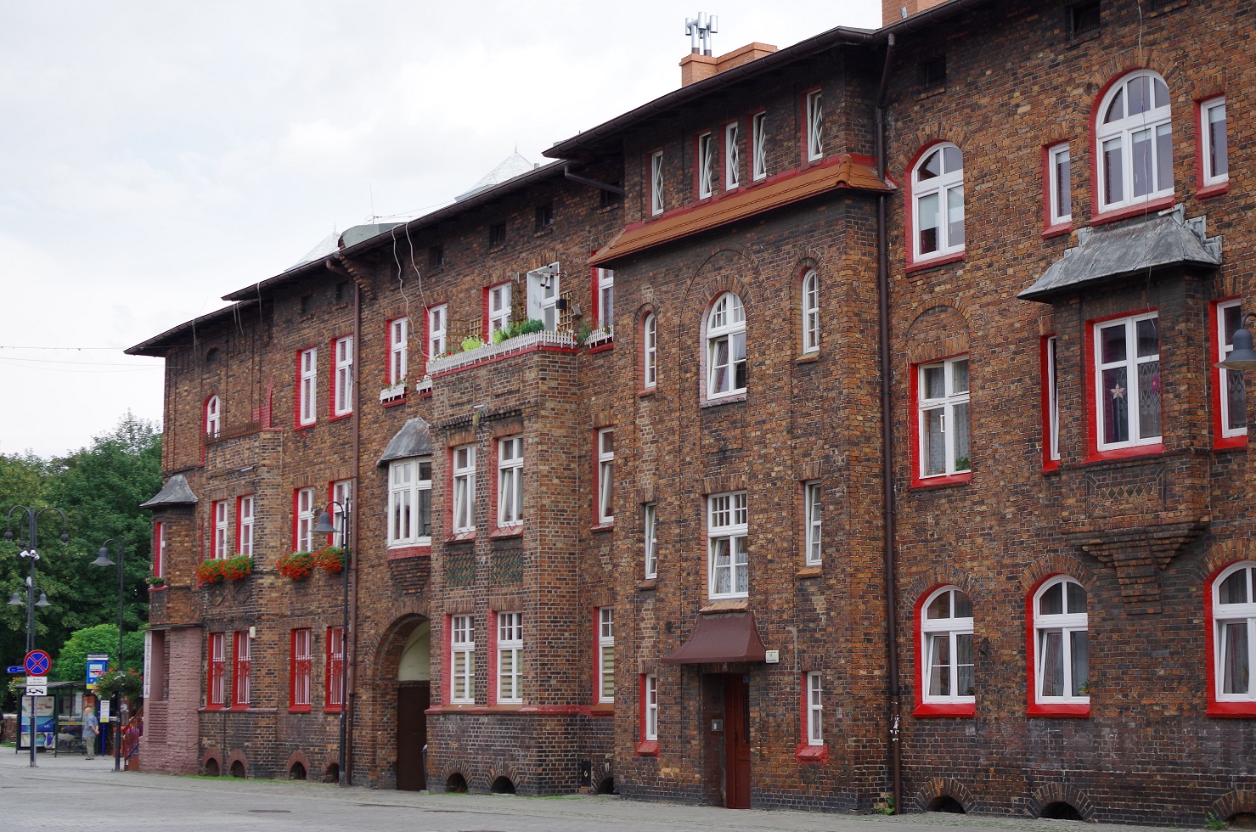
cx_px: 628
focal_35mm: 64
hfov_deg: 31.5
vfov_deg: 21.2
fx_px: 2229
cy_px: 416
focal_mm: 42.5
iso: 200
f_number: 6.3
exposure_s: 1/250
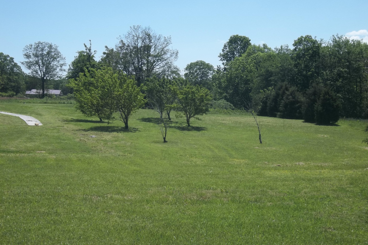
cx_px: 186
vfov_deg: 24.6
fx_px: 562
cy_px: 126
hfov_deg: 36.2
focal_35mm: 55
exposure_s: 1/100
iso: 80
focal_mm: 9.3
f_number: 12.6
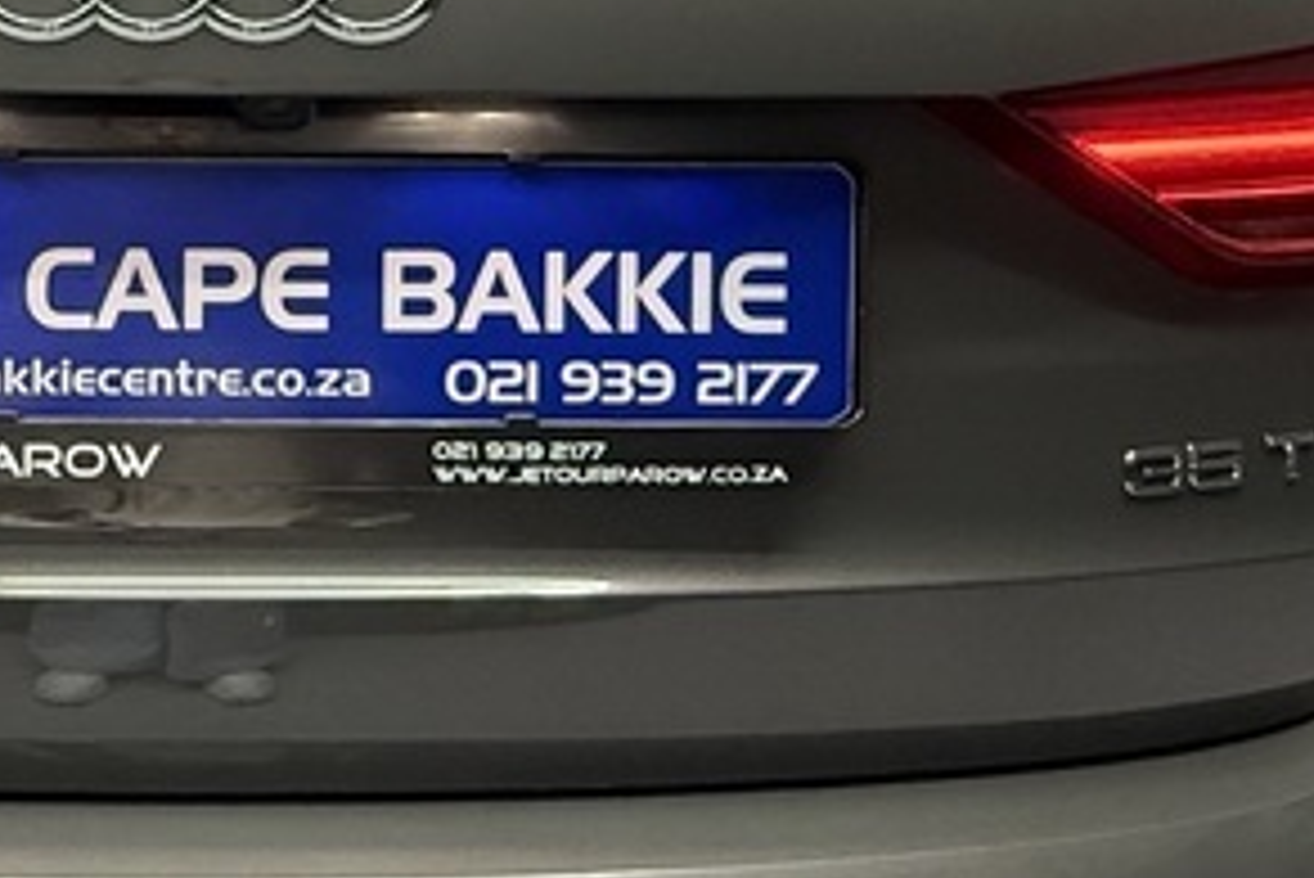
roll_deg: +0.3
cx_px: 166
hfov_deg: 36.7
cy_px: 270
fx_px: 1862
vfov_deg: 26.3
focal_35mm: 51
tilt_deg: -16.0
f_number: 2.2
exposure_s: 1/100
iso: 500
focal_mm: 2.22
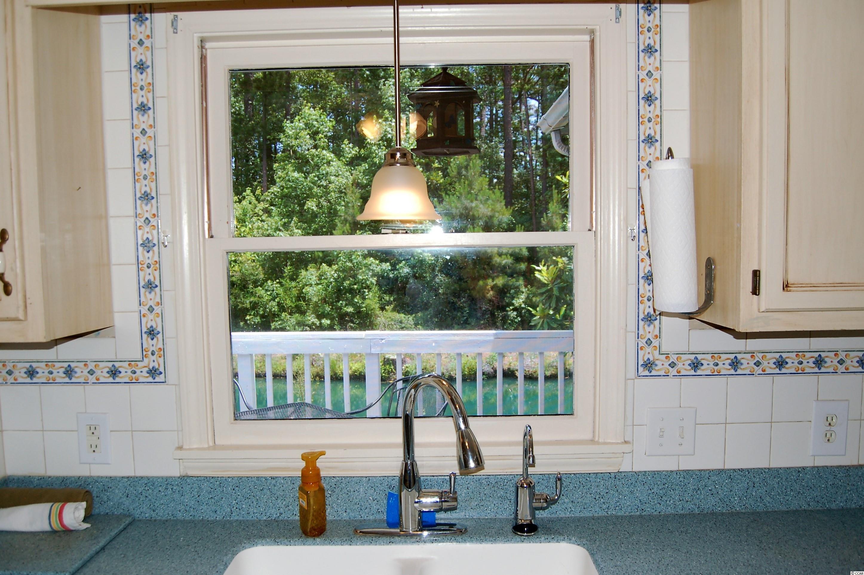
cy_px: 288
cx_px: 432
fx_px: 1439
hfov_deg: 33.4
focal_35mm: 60
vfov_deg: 22.6
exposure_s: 1/500
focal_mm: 40
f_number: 5.6
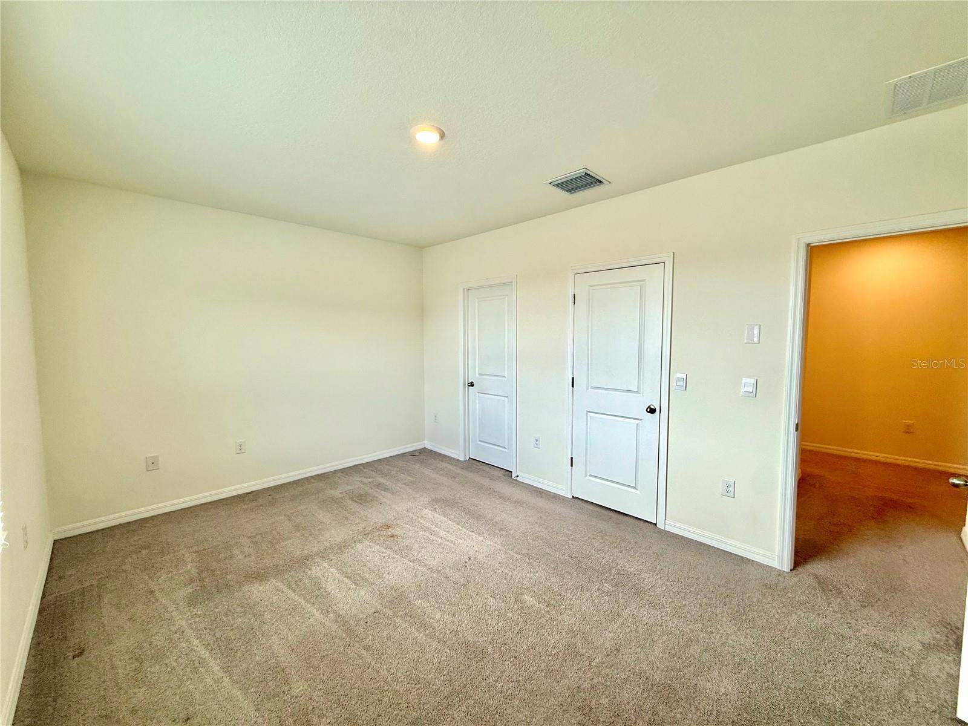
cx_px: 484
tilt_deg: -3.2
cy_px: 363
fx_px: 391
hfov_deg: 102.1
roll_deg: +0.7
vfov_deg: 85.7
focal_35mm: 14
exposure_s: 1/120
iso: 80
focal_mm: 2.22
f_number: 2.2
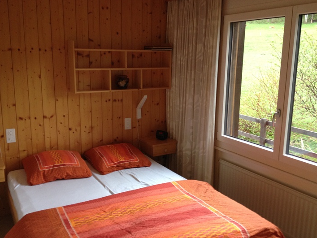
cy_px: 123
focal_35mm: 38
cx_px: 152
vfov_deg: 37.7
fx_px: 348
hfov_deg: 48.9
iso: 100
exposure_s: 1/20
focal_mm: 4.28
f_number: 2.4
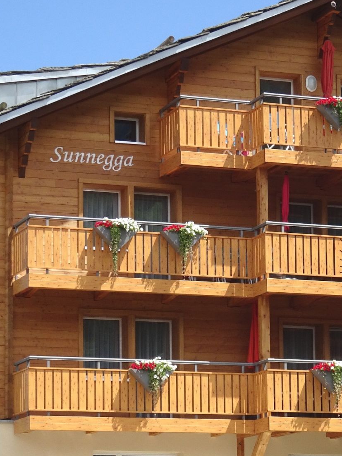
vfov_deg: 15.2
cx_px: 248
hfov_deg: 11.4
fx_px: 1713
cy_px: 281
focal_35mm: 130
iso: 80
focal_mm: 12.01
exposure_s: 1/400
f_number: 5
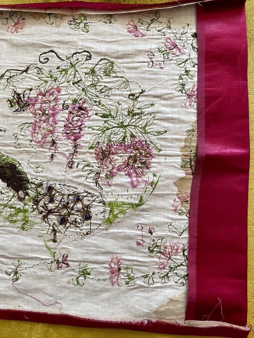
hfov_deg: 53.1
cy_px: 169
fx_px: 254
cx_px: 127
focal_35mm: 26
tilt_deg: -80.5
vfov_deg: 67.3
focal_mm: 4.2
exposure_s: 1/71
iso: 125
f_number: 1.6
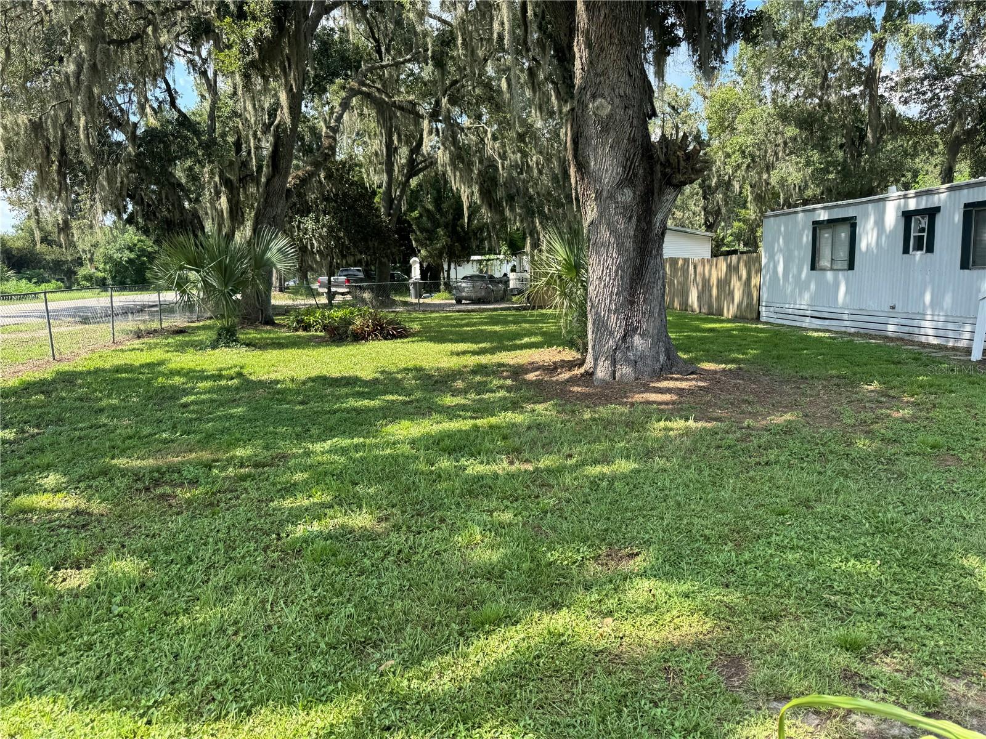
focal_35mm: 24
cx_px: 493
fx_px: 684
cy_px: 370
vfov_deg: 56.8
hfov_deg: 71.6
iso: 80
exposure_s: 1/1059
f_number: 1.78
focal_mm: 6.76
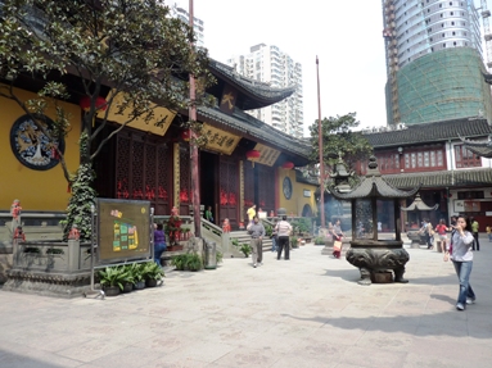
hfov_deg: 69.4
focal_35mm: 25
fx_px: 355
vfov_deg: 54.9
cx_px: 246
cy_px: 184
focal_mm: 4.1
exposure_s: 1/400
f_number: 4
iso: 125
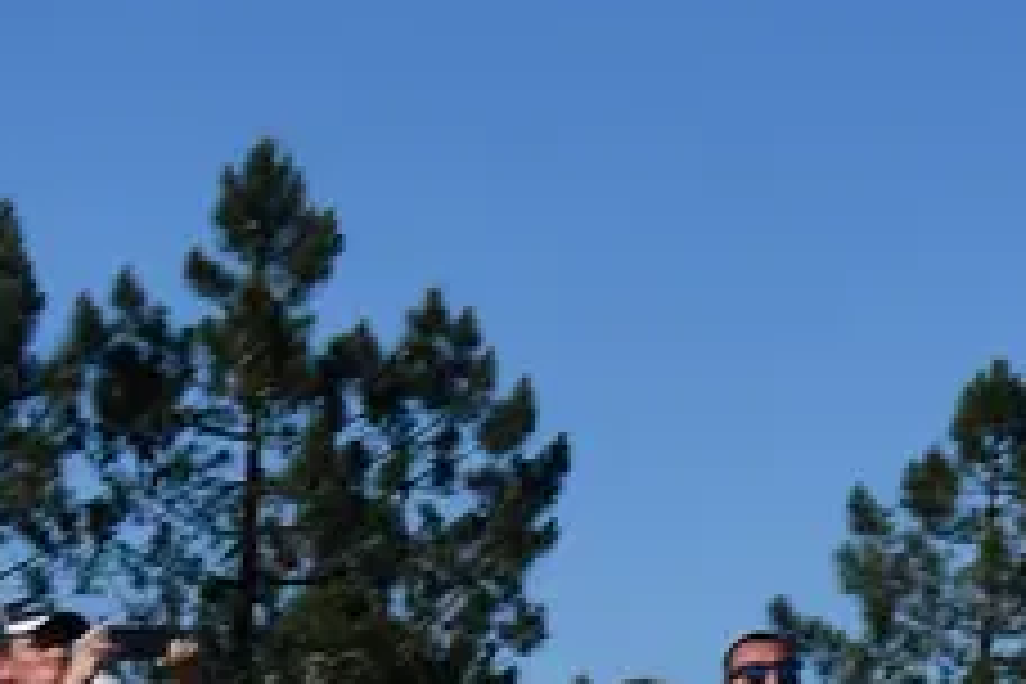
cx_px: 2466
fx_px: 7637
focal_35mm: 268
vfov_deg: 5.1
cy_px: 990
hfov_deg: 7.2
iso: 320
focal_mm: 34
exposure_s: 1/2500
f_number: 9
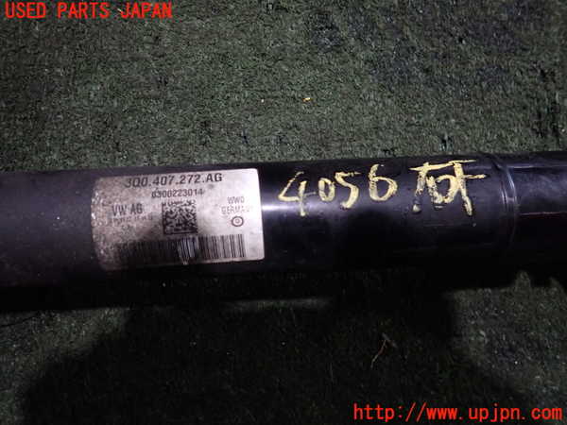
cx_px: 284
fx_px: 409
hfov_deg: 69.4
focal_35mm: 25
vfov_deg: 54.9
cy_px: 212
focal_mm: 4.5
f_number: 2
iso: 320
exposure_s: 1/30
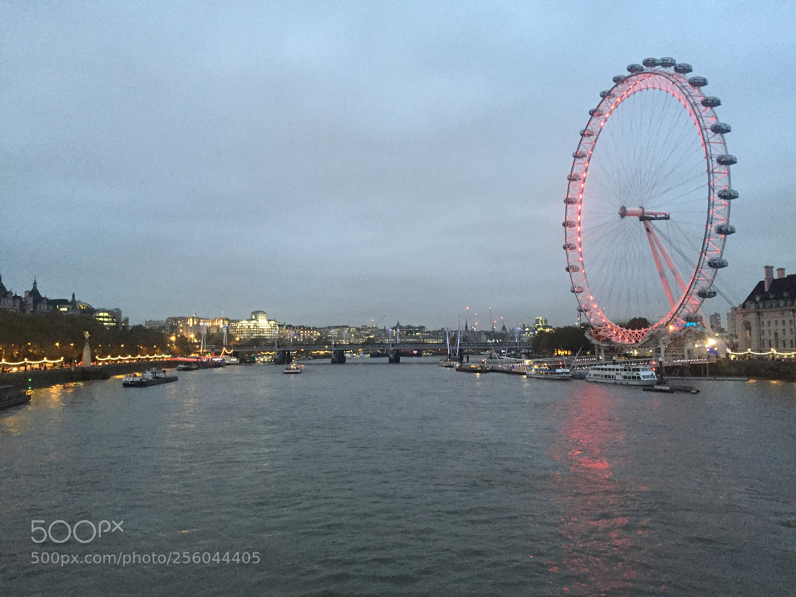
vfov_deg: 48.2
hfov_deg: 61.7
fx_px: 667
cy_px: 298
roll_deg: -0.1
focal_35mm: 29
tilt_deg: +4.8
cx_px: 398
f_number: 2.2
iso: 250
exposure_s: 1/17
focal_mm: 4.15
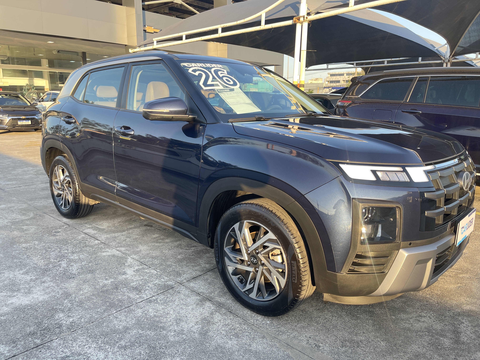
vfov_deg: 54.9
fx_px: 347
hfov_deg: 69.4
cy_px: 180
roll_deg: -0.9
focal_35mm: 25
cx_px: 240
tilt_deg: -12.7
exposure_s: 1/258
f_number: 1.6
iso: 32
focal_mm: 5.1
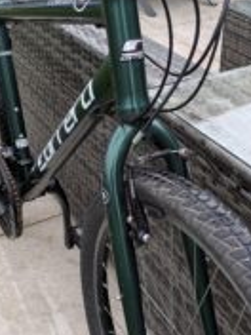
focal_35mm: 51
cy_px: 168
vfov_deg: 37.5
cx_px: 183
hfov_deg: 28.2
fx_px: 493
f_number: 1.89
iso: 53
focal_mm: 5.43
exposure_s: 1/50
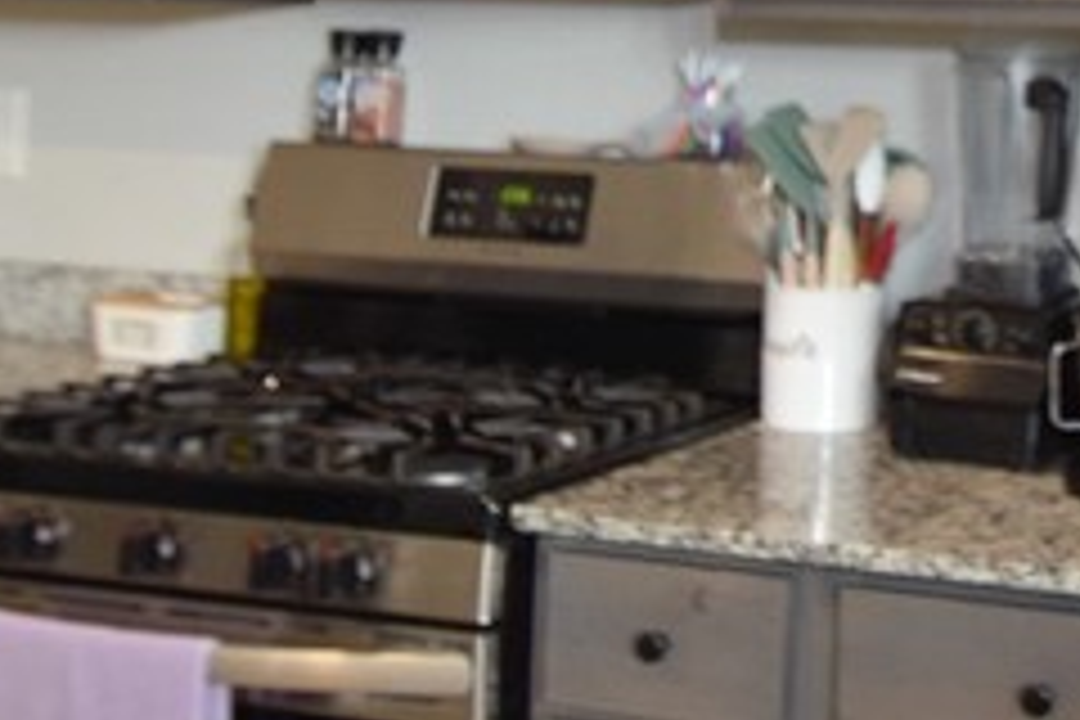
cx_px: 1179
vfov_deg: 19.1
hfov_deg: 27.2
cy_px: -94
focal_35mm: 68
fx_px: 2040
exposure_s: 1/60
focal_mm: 10
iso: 800
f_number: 3.5
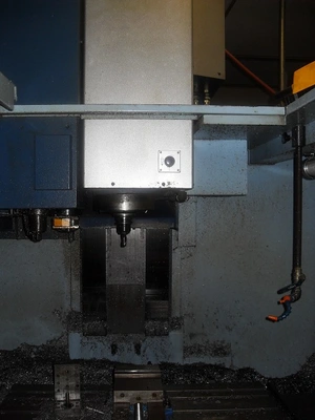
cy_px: 210
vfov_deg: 54.0
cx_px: 158
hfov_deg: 41.8
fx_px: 413
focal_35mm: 34
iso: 100
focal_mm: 6.3
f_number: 2.8
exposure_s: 1/45
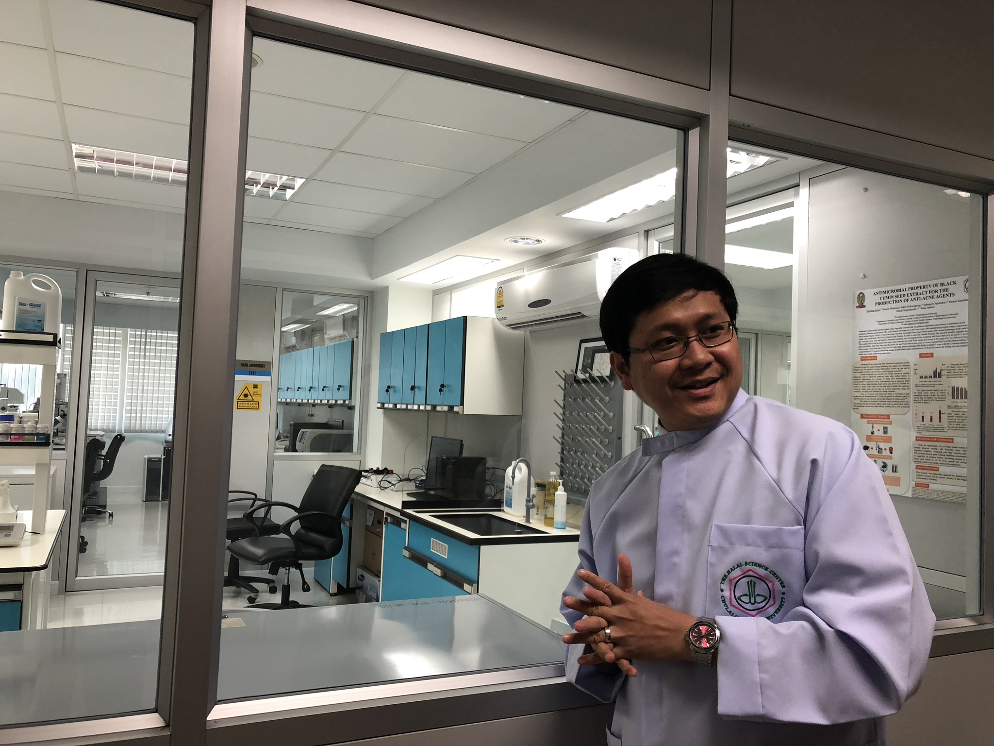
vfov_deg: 49.7
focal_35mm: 28
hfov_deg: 63.4
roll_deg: -1.9
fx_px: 804
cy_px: 373
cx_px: 497
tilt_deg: +1.9
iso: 32
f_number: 1.8
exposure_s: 1/25
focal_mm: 4
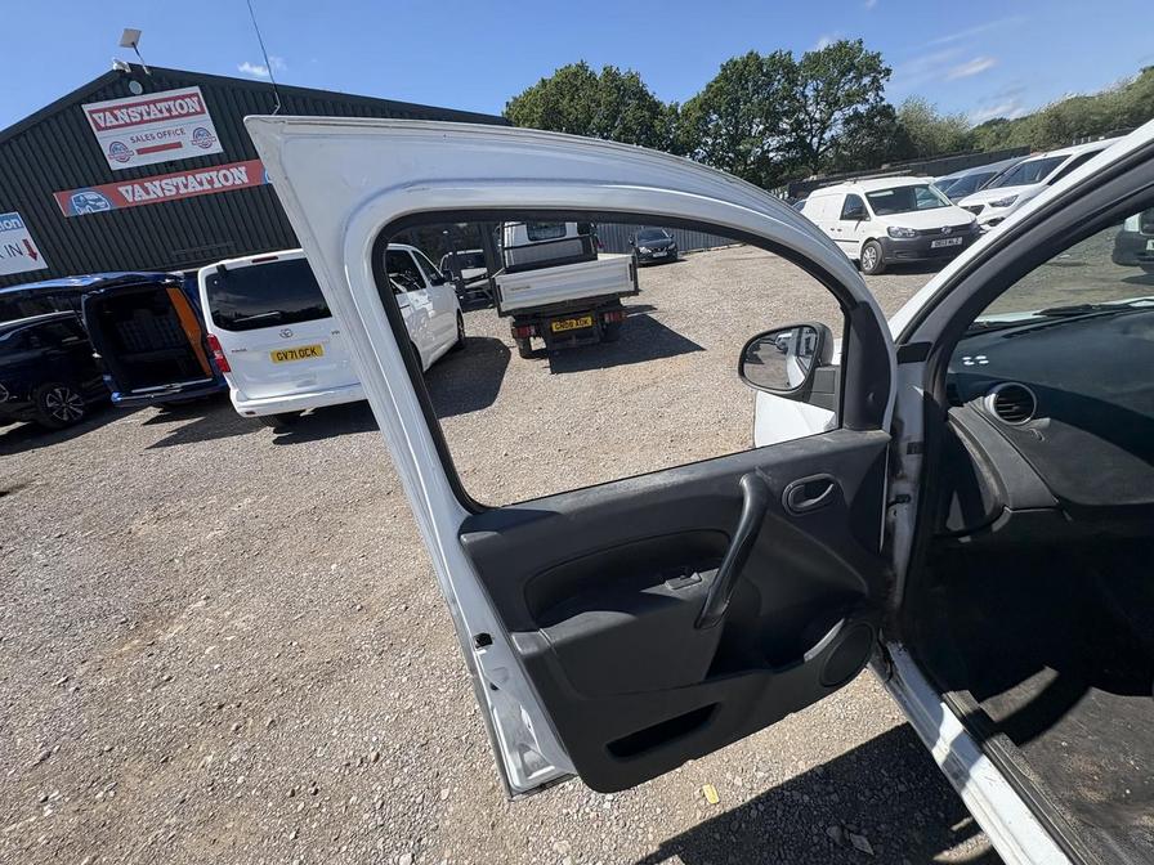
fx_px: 467
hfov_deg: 102.1
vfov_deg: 85.7
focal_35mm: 14
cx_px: 577
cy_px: 432
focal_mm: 2.22
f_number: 2.2
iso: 64
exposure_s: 1/1567
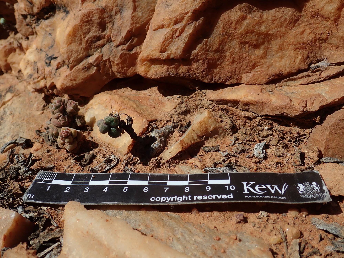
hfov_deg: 60.0
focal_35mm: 30
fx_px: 298
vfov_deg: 46.8
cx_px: 172
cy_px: 129
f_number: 9
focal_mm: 5.5
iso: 100
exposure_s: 1/250
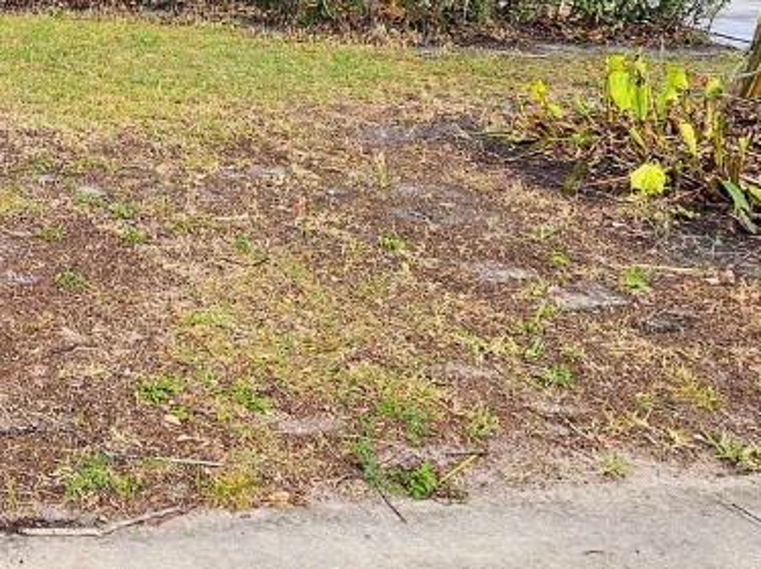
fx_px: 1384
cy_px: -35
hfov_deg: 28.8
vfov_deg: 22.2
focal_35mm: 63
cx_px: 0
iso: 25
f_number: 1.8
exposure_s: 1/688
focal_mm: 5.4
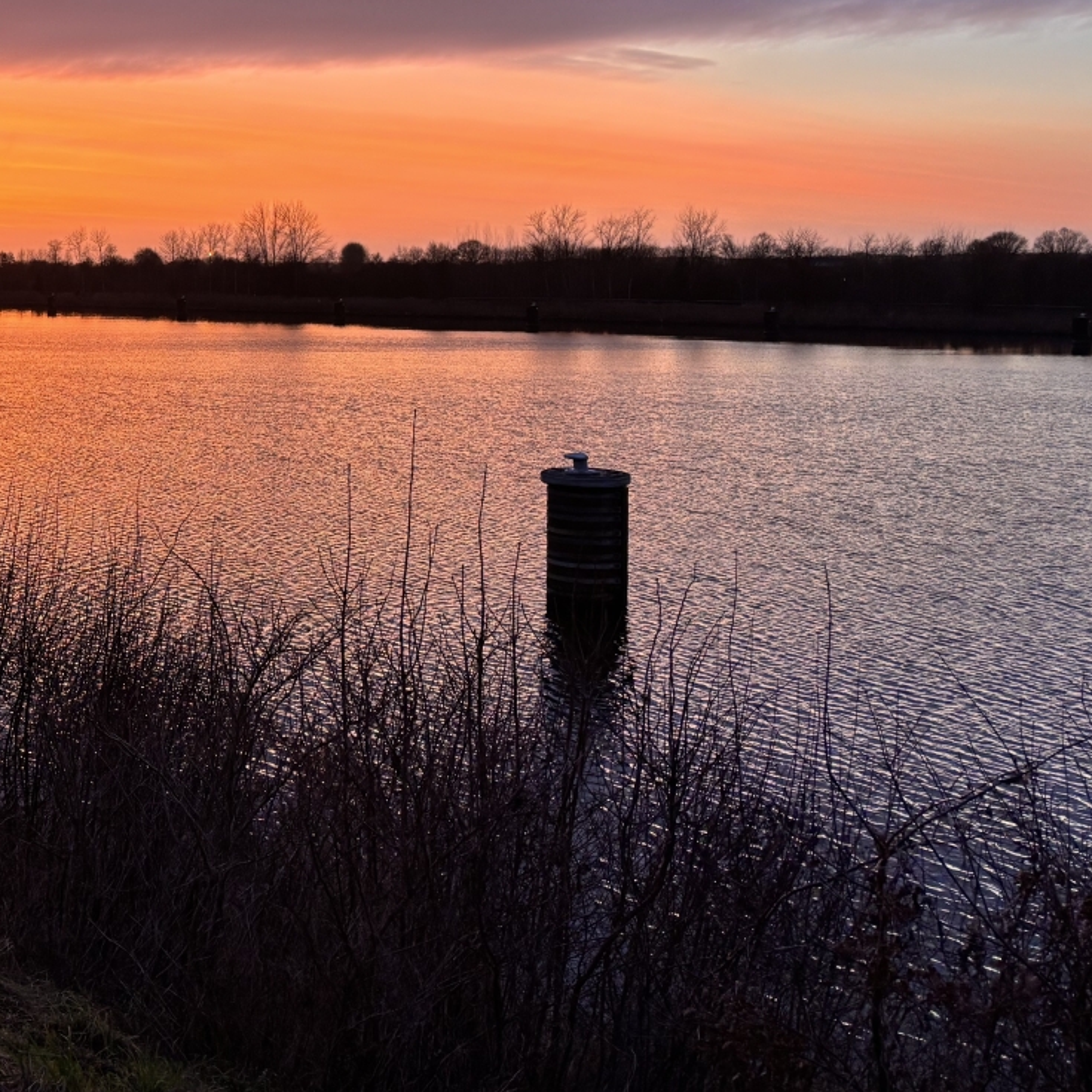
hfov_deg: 31.1
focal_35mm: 50
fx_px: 1785
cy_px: 321
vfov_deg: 33.6
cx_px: -36
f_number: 1.6
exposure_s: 1/121
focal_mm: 5.96
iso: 100
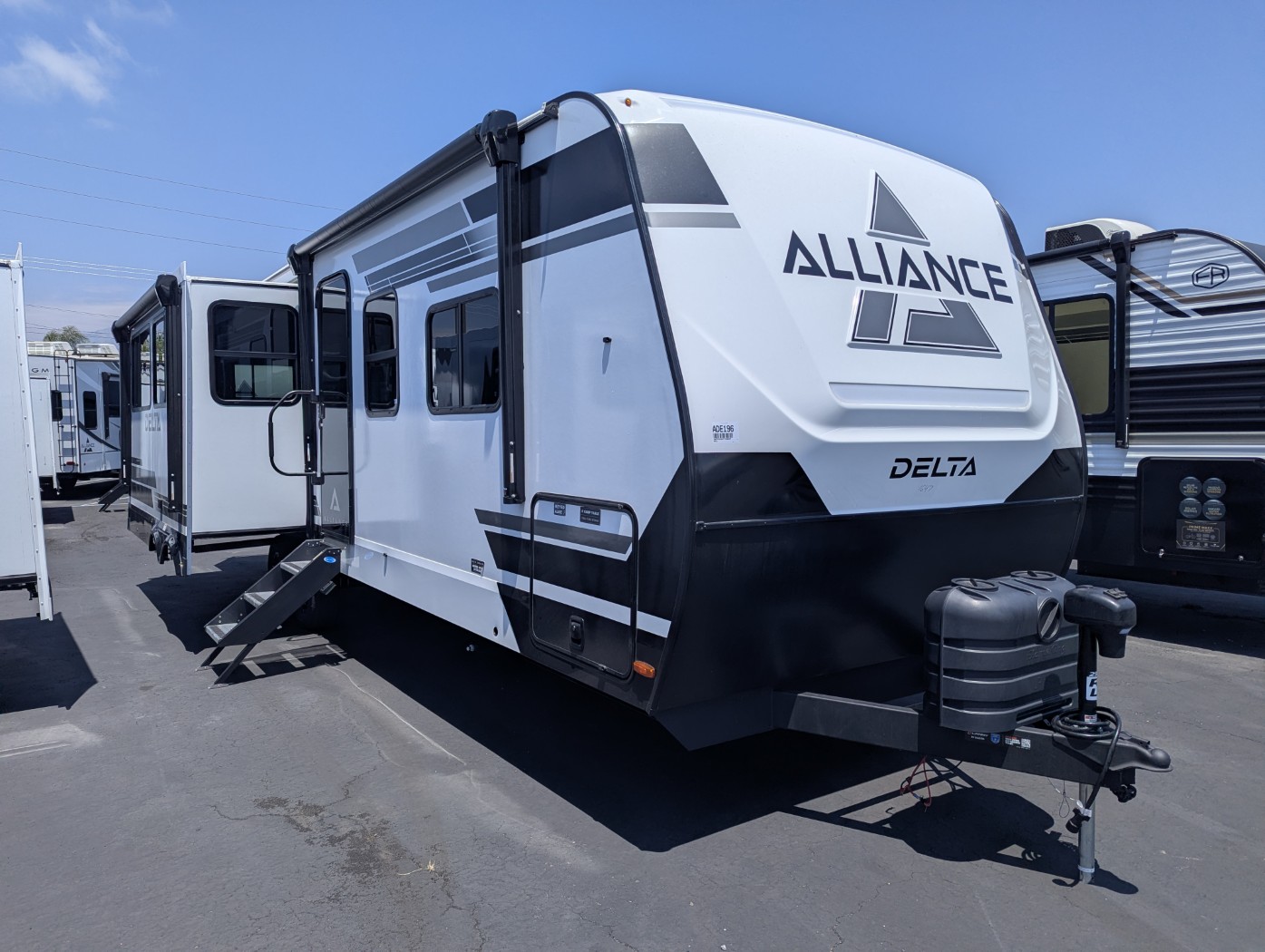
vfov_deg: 56.9
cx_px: 632
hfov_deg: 71.5
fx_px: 878
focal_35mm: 24
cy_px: 476
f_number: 1.85
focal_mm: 6.81
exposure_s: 1/3906
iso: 47
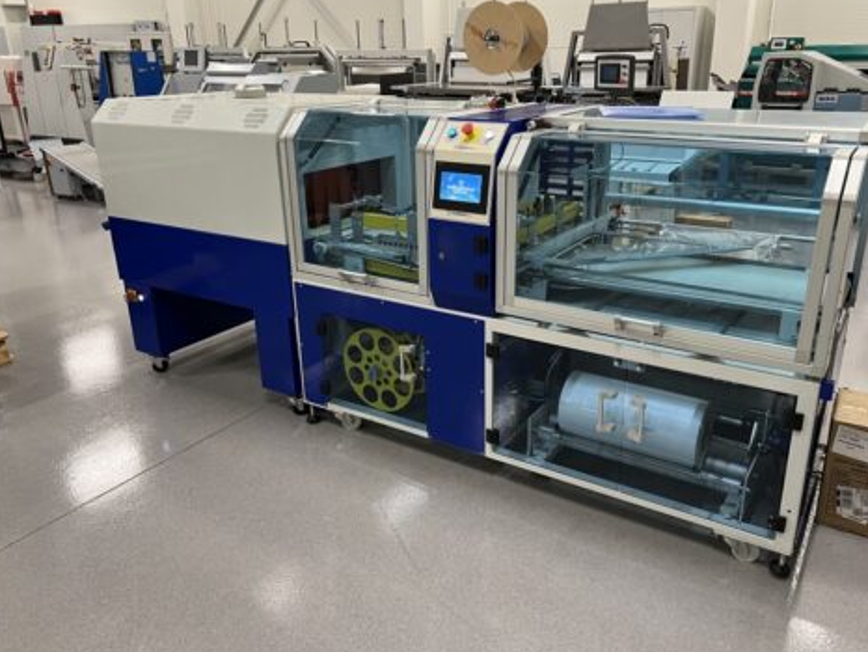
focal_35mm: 29
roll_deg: +0.9
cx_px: 462
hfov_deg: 61.6
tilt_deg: -18.5
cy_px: 311
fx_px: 728
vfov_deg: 48.3
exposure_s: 1/50
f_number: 1.5
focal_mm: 5.7
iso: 80
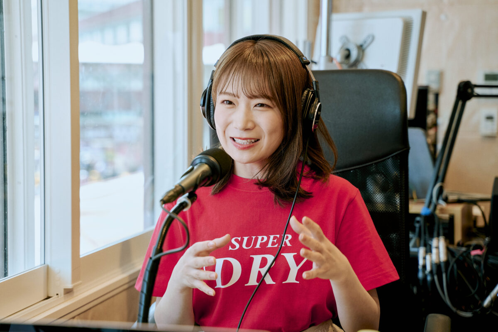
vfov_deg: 18.2
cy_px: 166
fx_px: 1037
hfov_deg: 27.0
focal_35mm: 75
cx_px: 249
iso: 400
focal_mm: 75
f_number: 4
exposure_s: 1/200
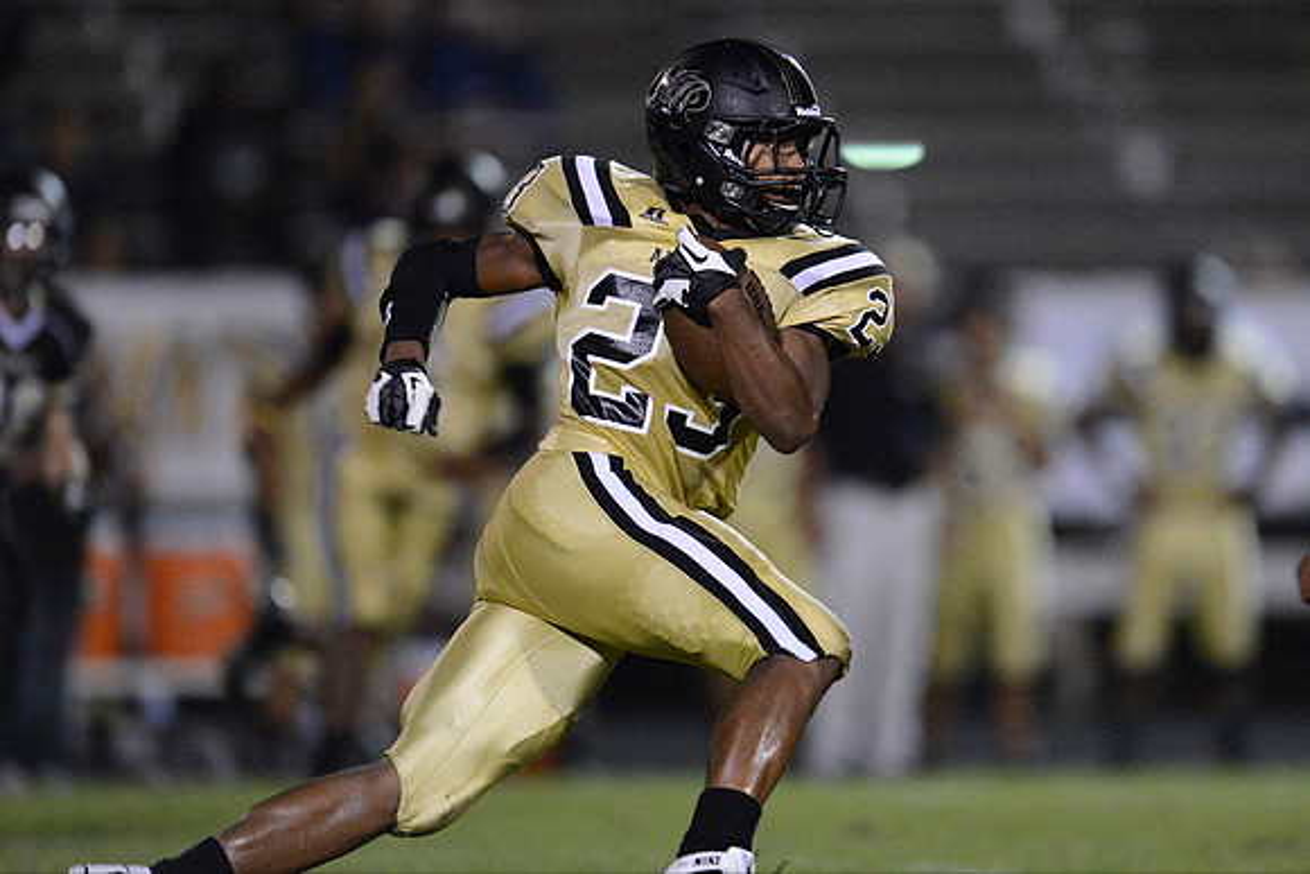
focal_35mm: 400
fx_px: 14558
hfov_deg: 5.2
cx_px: 655
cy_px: 437
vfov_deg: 3.4
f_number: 2.8
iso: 12800
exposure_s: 1/640
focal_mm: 400
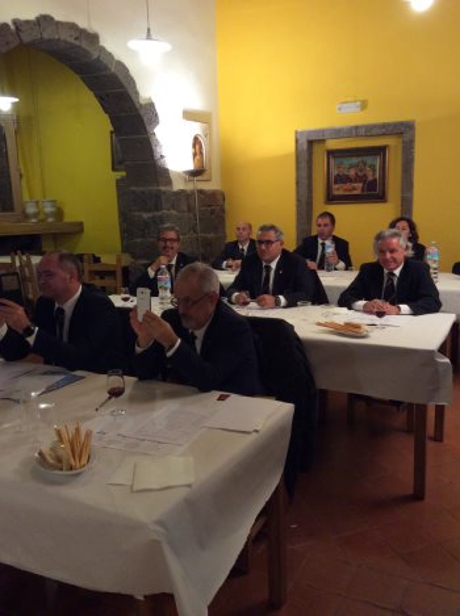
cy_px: 308
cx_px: 230
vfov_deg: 56.9
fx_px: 569
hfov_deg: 44.0
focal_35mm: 32
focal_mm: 3.3
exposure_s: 1/24
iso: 160
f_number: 2.4
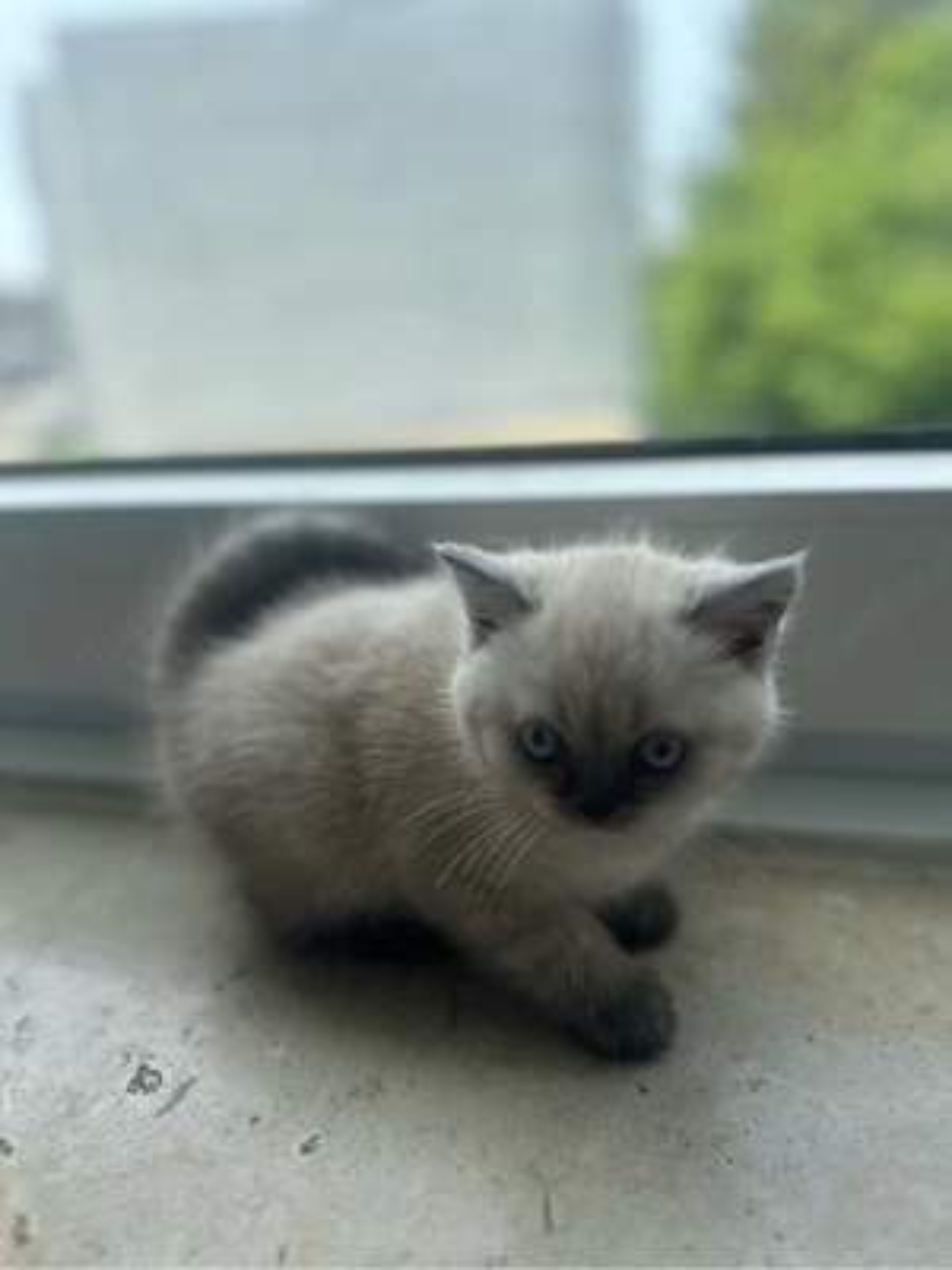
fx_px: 880
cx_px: 476
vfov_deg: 71.6
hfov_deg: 56.8
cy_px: 635
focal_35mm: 24
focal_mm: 6.86
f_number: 1.78
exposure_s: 1/1083
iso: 80
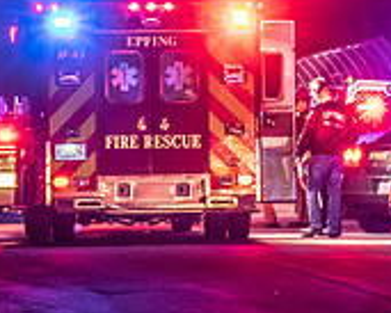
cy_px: 75
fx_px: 6264
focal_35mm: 541
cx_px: 326
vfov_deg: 2.9
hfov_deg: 3.6
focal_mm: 105
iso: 2000
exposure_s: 1/50
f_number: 4.5
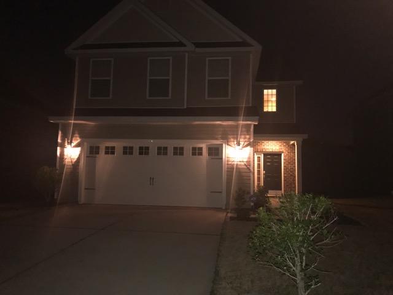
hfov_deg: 63.4
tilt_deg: +6.0
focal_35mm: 28
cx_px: 196
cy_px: 148
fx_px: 318
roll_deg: -1.0
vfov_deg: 49.7
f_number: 1.8
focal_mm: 3.99
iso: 200
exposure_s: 1/16
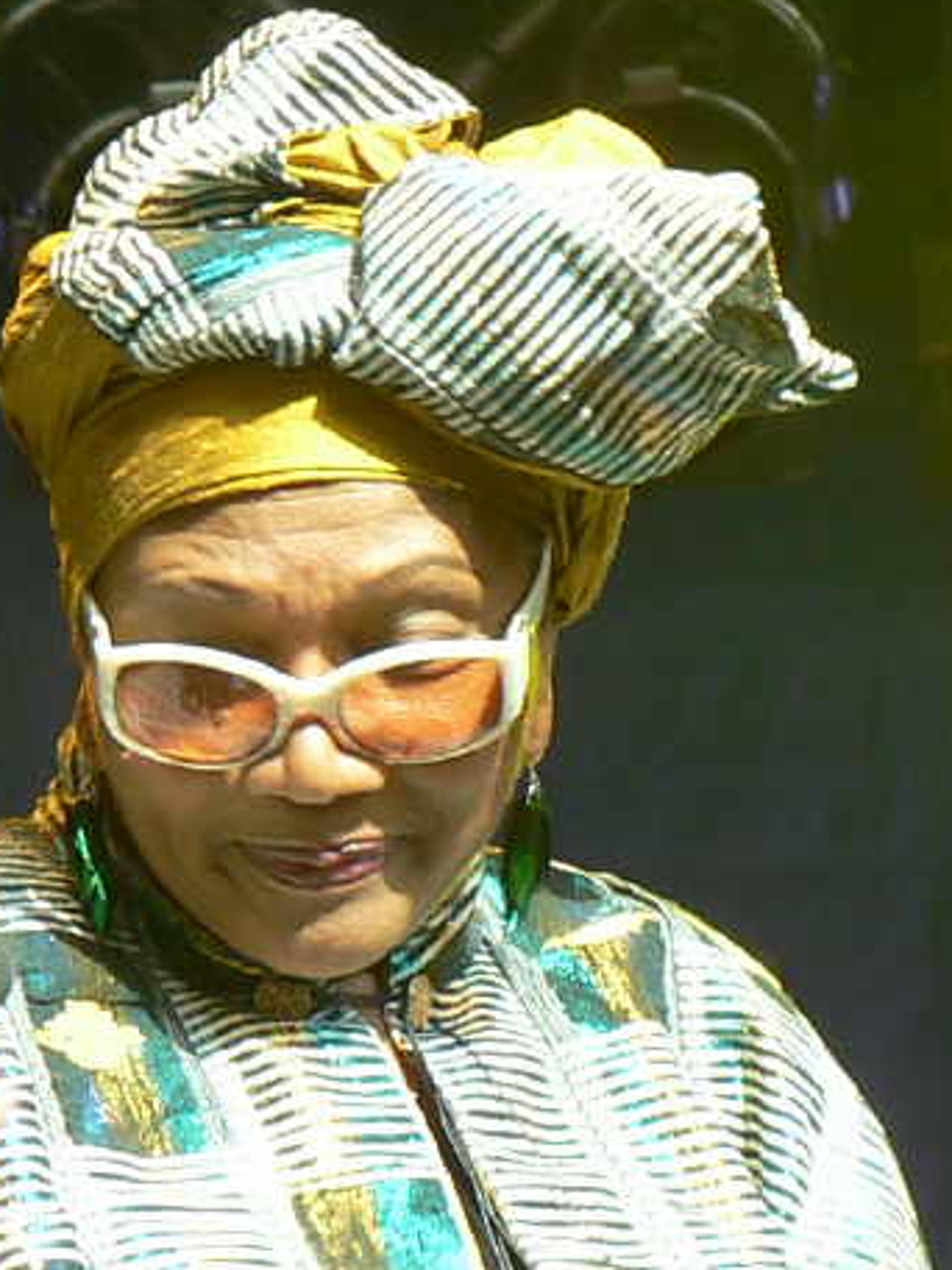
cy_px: 688
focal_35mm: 142
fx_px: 5207
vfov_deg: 13.9
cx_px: 454
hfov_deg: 10.4
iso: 64
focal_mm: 18.6
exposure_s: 1/80
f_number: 3.2
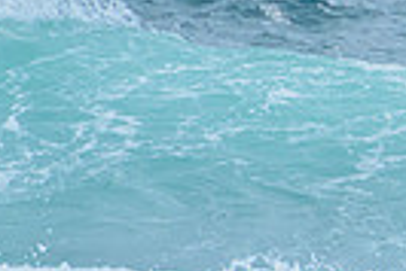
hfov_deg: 1.0
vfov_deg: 0.6
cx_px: 985
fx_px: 24149
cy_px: 122
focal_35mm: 2139
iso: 500
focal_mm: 400
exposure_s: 1/1600
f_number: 7.1
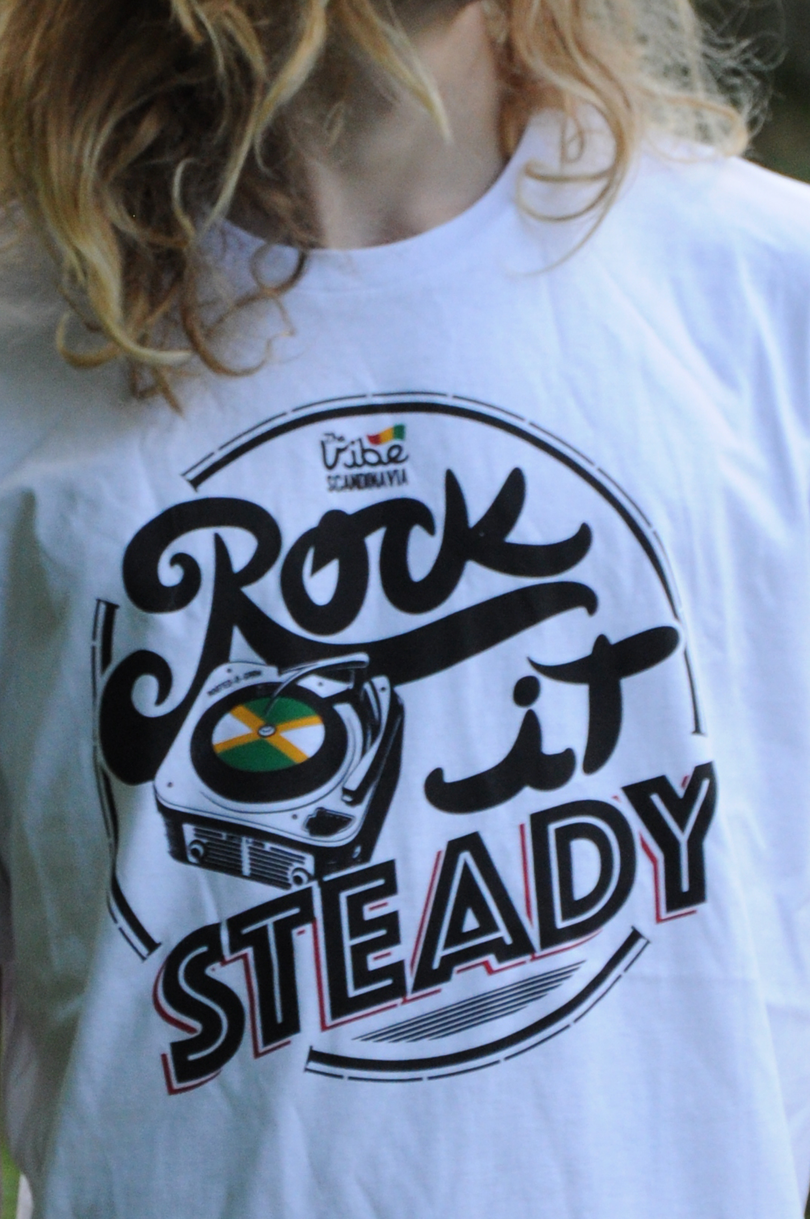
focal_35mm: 158
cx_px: 405
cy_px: 610
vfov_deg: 13.1
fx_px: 5329
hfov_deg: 8.7
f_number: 5.6
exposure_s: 1/500
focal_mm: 105
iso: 800
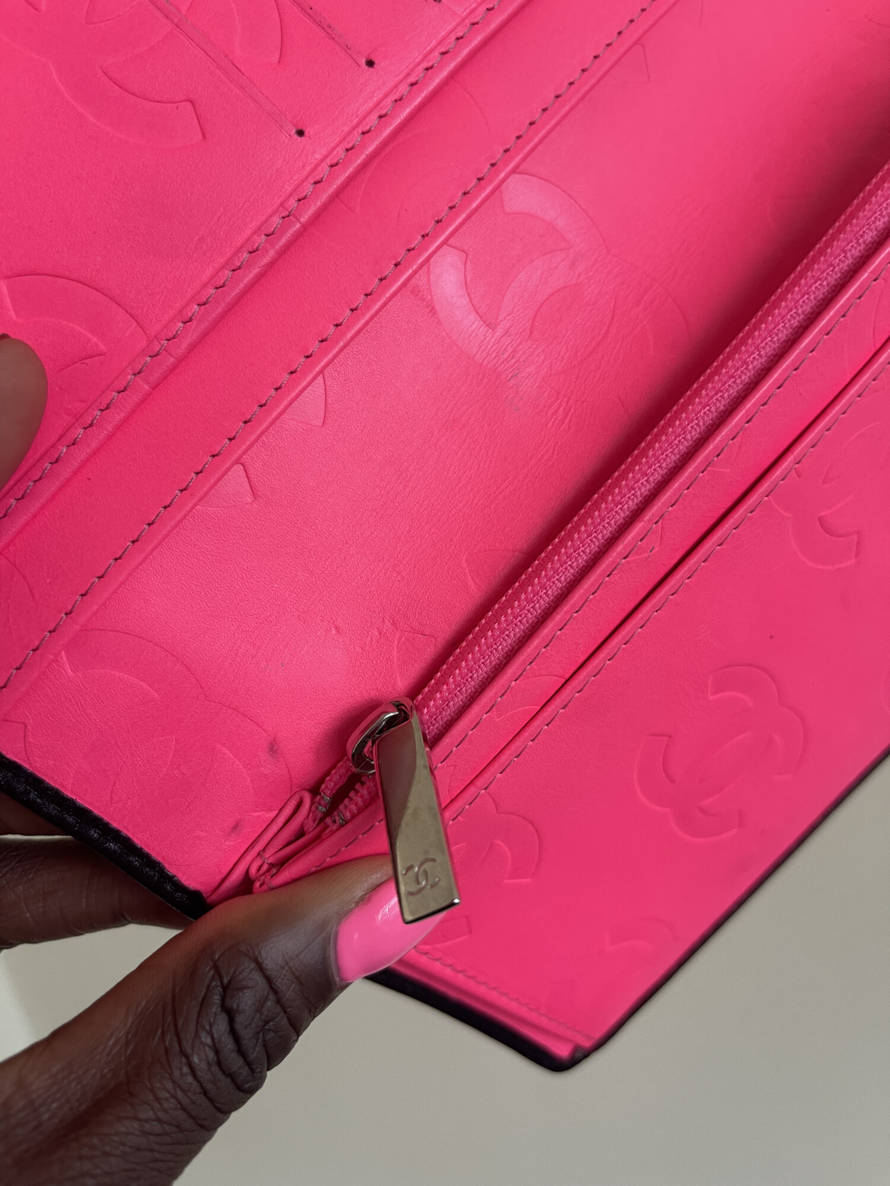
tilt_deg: -9.3
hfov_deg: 54.9
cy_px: 593
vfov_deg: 69.4
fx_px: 857
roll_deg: +16.5
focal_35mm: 25
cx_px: 445
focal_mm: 5.1
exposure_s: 1/83
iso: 125
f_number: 1.6
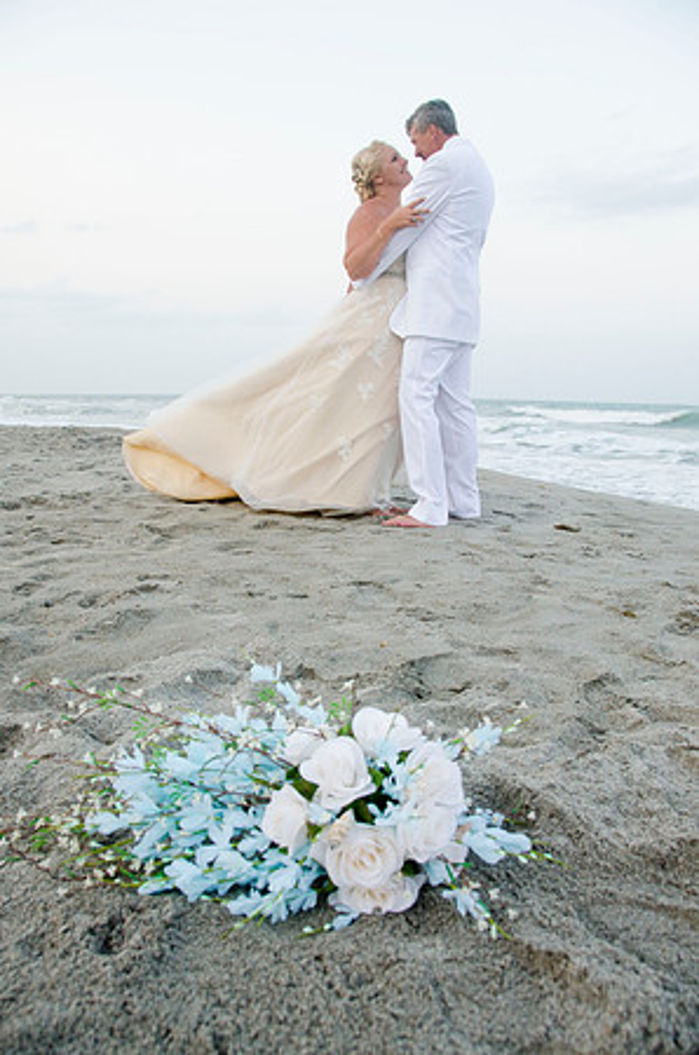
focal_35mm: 27
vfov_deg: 67.5
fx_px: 790
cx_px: 350
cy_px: 528
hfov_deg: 47.7
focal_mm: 18
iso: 200
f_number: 5.6
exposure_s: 1/100
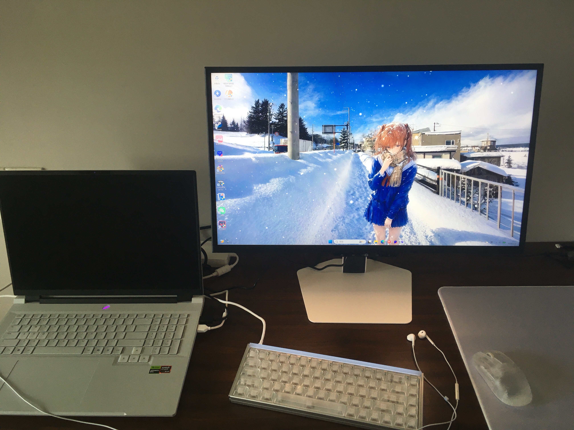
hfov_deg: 61.7
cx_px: 287
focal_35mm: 29
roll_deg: +1.5
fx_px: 481
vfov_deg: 48.2
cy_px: 215
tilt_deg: -29.3
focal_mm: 4.15
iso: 25
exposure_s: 1/33
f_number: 2.2
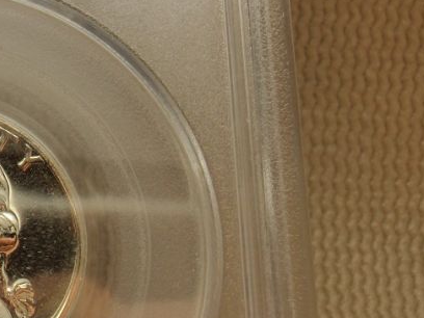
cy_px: 101
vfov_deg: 15.1
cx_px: -42
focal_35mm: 98
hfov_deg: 19.2
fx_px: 1200
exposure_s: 1/50
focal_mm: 7.25
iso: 64
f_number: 3.9
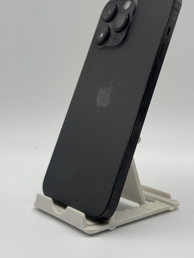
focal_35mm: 56
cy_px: 110
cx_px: 110
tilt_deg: -6.2
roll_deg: +0.2
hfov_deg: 26.1
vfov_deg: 34.3
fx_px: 418
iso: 64
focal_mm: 6.76
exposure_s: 1/1339
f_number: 1.78
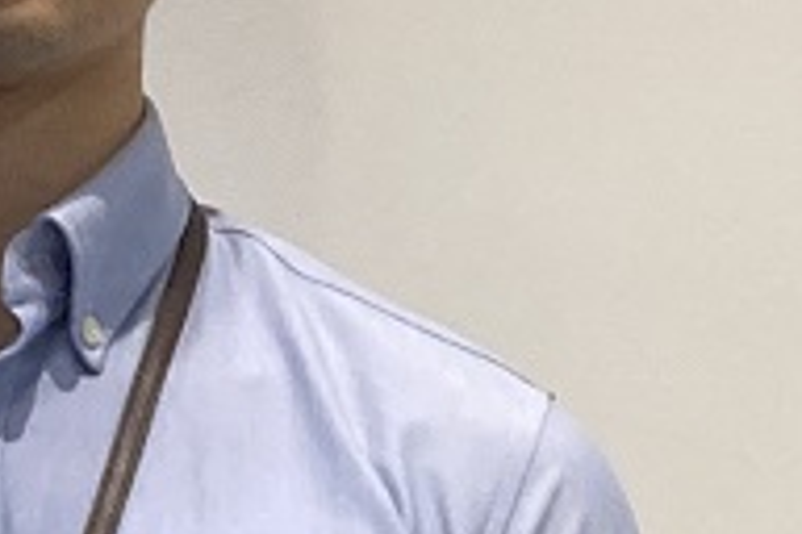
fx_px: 5079
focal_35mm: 228
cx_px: 1232
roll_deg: -0.3
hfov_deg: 8.8
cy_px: 957
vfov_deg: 5.9
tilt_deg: -2.4
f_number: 1.8
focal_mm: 3.99
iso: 80
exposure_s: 1/100
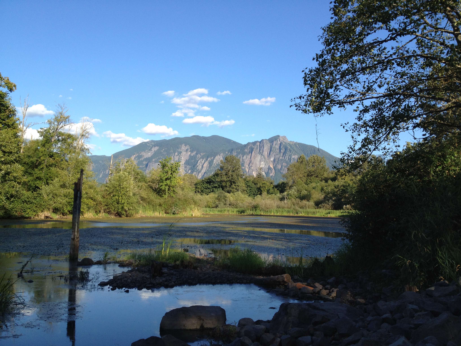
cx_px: 230
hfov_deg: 52.6
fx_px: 466
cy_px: 173
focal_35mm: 35
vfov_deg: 40.7
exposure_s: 1/890
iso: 64
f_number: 2.4
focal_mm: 4.28
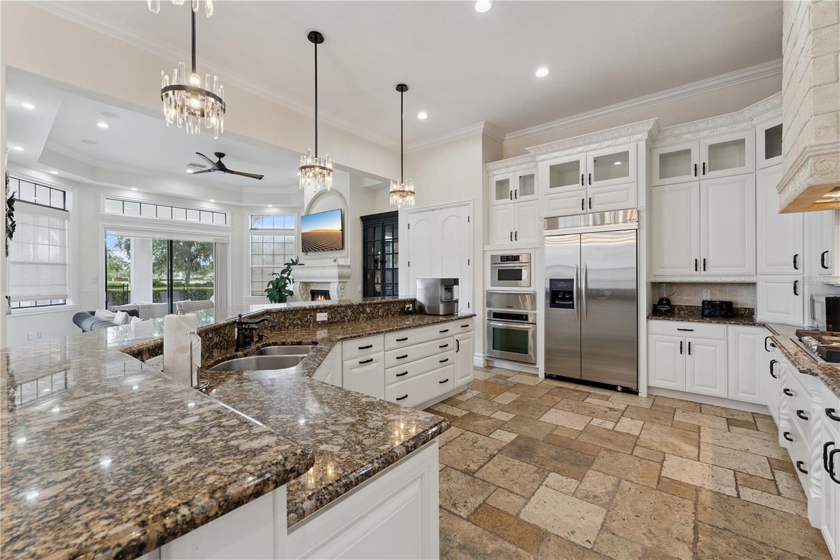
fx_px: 352
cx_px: 420
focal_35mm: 15
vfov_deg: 76.9
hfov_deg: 100.0
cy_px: 280
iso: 800
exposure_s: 1/50
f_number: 11
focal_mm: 15.1
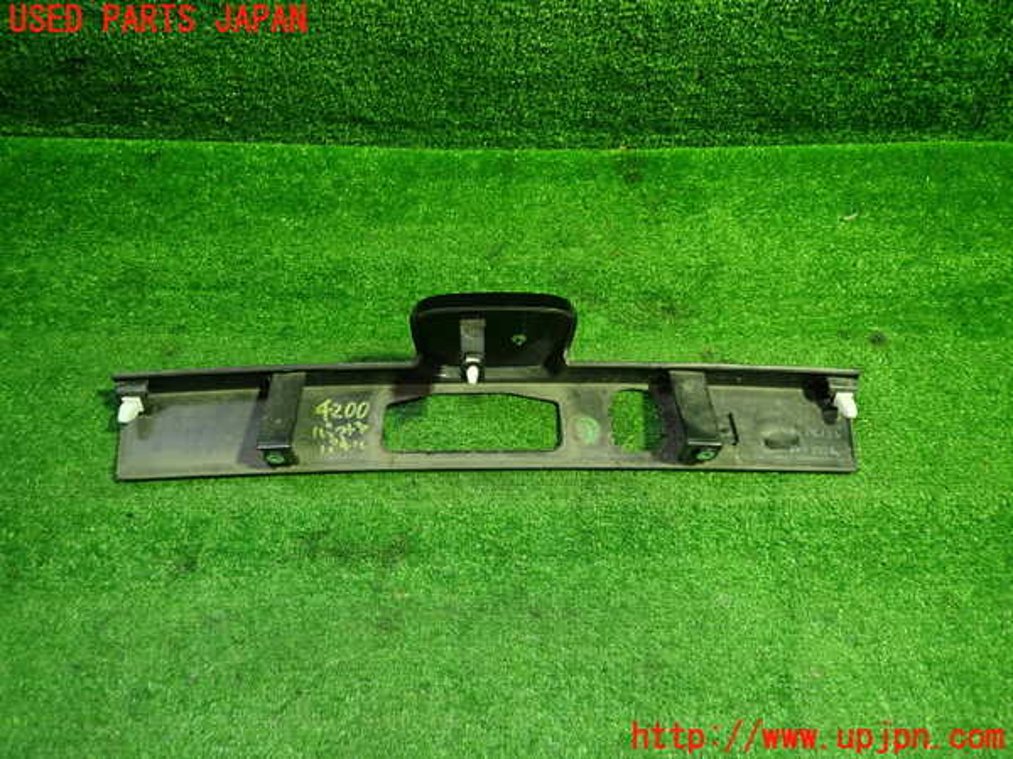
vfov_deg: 54.9
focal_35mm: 25
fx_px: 732
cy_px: 380
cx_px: 506
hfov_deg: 69.4
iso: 250
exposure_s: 1/30
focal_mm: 4.5
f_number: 2
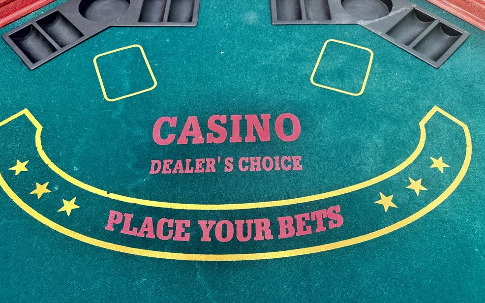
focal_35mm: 26
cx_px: 244
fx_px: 344
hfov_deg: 70.4
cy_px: 150
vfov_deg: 47.6
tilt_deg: -60.1
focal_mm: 6.76
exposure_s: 1/325
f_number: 1.78
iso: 80
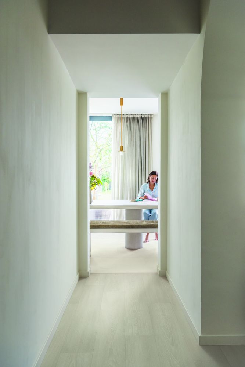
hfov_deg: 41.1
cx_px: 122
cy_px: 184
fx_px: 327
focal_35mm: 32
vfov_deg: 58.7
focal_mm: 32
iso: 400
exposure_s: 1/20
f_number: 5.6
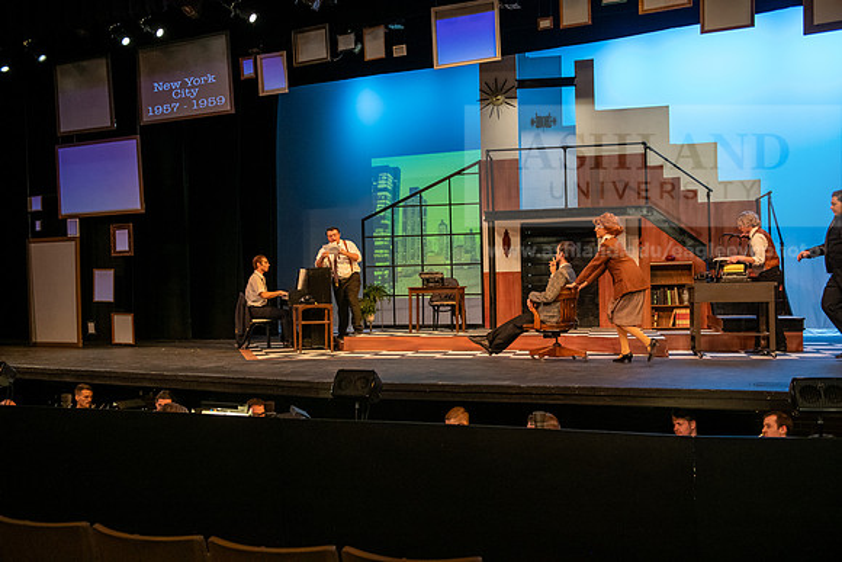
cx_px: 421
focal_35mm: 38
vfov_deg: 35.1
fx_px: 889
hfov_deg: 50.7
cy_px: 281
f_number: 3.5
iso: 2500
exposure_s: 1/200
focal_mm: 38
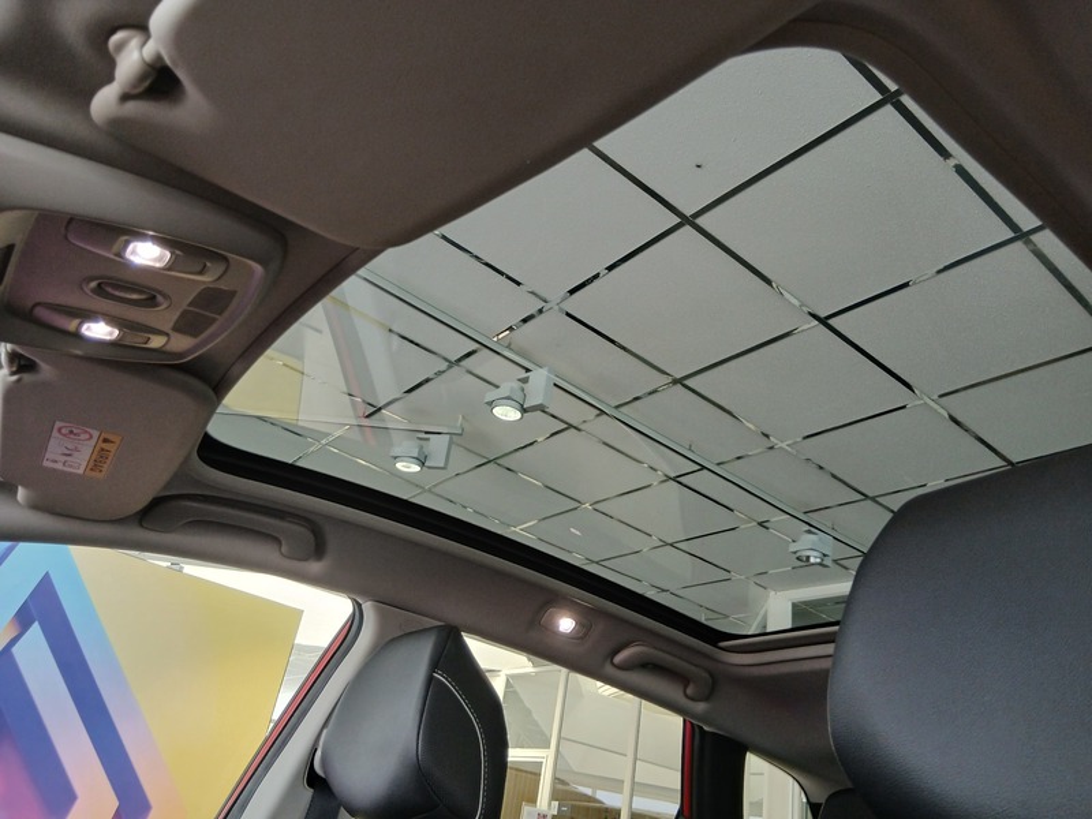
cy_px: 410
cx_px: 546
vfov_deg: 53.1
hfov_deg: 67.3
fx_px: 820
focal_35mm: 26
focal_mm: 3.98
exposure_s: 1/50
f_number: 1.8
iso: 200
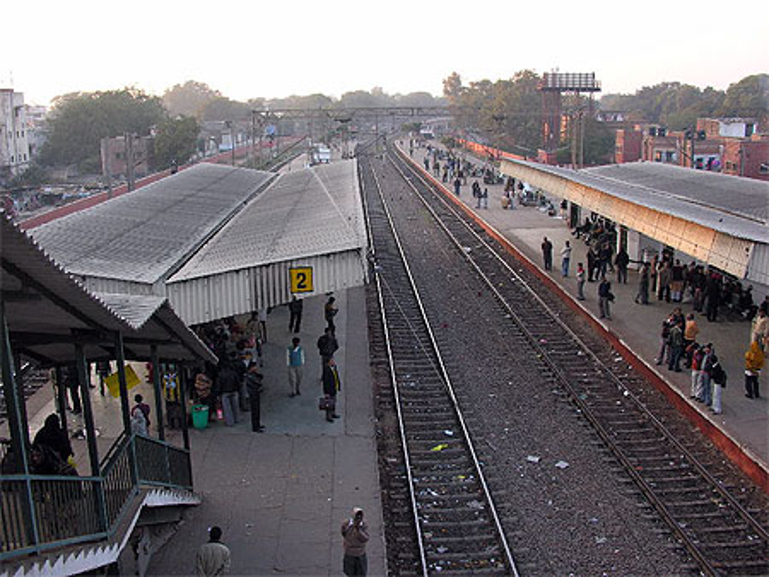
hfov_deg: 52.6
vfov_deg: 40.7
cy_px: 288
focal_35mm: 35
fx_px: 778
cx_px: 384
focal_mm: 8.9
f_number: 3.2
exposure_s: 1/54.4
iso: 50
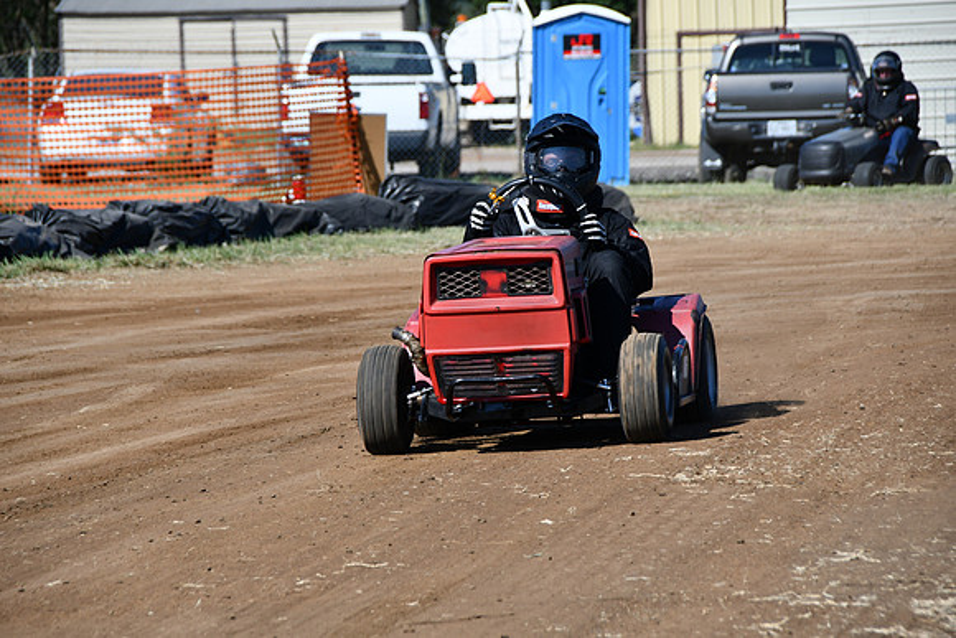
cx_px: 478
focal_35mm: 277
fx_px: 7357
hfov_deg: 7.4
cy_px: 319
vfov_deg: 5.0
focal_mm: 185
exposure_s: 1/500
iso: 180
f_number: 8
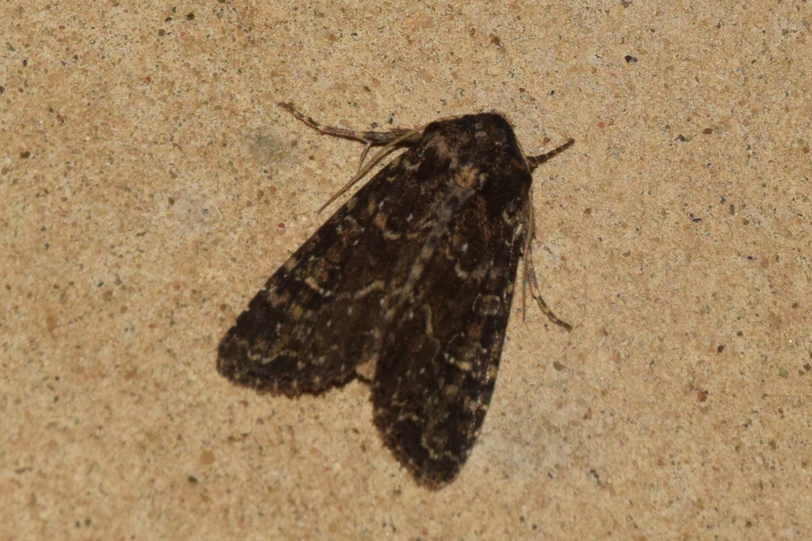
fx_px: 4736
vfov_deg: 6.5
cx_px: 406
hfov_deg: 9.8
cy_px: 270
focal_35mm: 210
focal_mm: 140
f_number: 16
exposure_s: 1/160
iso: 1000
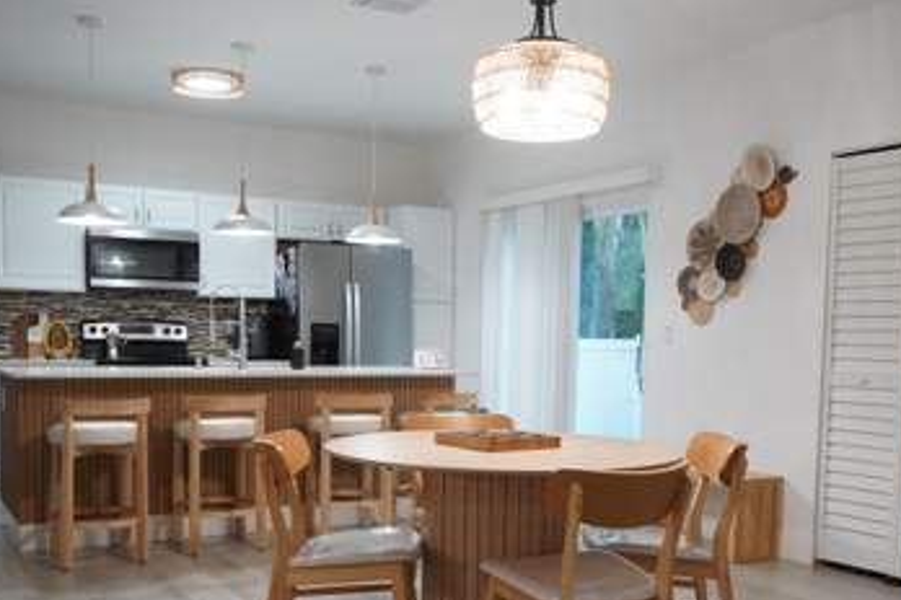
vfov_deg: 33.0
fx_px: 1001
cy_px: 411
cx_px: 479
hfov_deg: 48.4
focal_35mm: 40
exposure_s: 1/125
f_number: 5.6
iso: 5000
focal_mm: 29
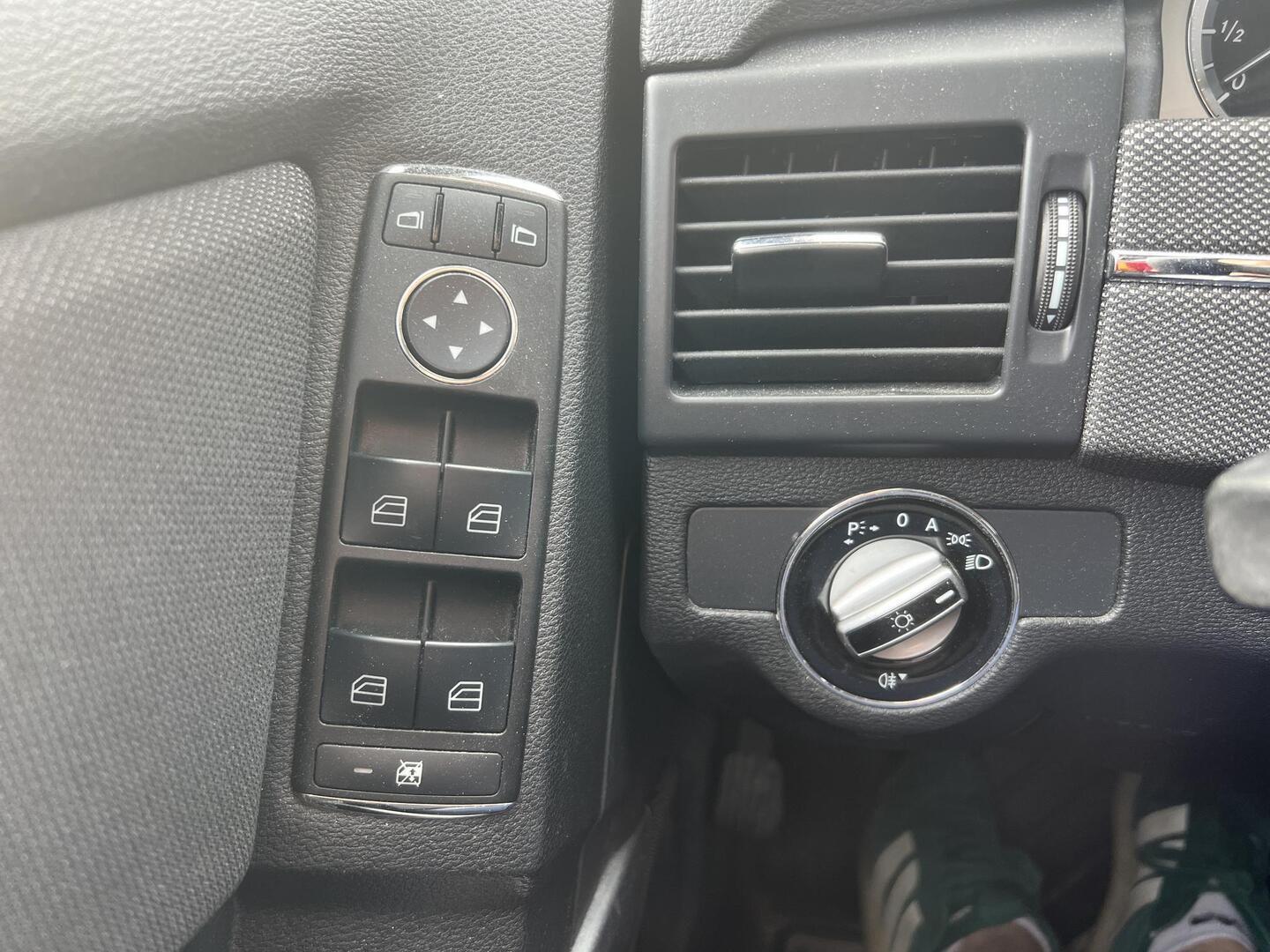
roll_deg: +1.2
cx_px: 635
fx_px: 954
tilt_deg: -29.0
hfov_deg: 67.3
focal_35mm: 26
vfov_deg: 53.1
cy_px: 476
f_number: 1.5
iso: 80
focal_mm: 5.7
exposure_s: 1/121
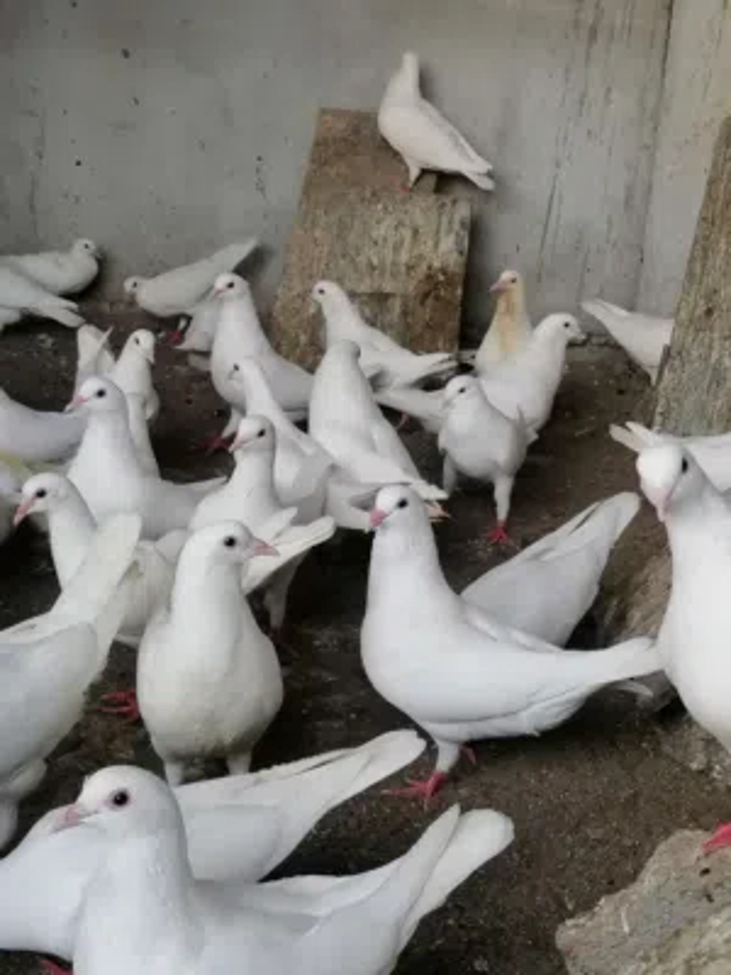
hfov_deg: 30.3
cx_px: 366
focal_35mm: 48
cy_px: 488
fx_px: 1352
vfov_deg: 39.7
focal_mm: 5.3
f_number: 1.8
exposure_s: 1/120
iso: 200
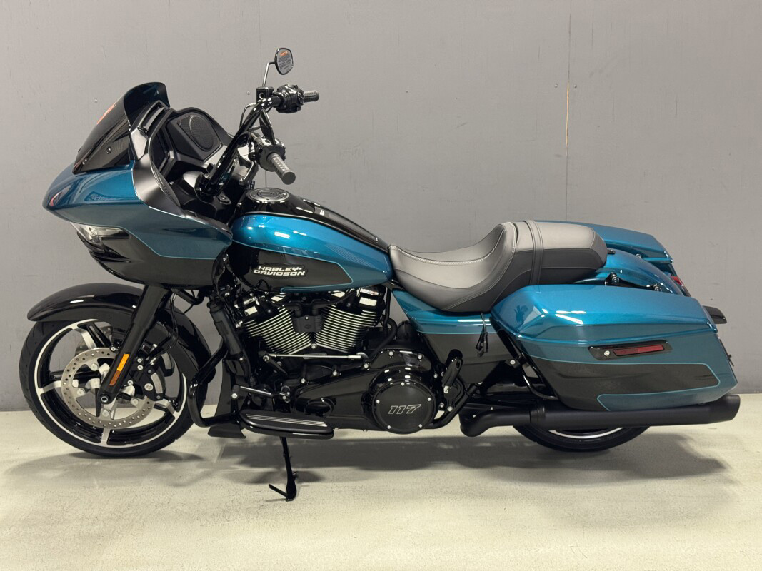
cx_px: 381
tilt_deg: -9.6
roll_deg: +0.5
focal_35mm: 48
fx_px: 1057
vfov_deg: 30.3
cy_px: 286
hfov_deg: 39.7
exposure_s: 1/40
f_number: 1.78
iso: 250
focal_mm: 6.76
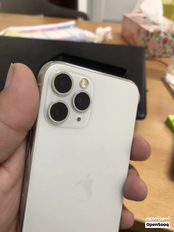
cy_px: 116
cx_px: 87
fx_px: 188
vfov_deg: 63.4
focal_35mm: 28
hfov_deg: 49.8
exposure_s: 1/20
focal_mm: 4
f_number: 1.8
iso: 40
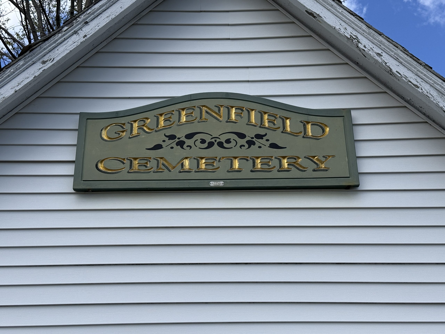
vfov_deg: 30.3
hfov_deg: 39.7
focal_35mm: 48
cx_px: 222
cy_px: 167
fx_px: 617
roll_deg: +0.9
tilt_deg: +26.3
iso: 80
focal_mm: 6.76
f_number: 1.78
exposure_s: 1/5587
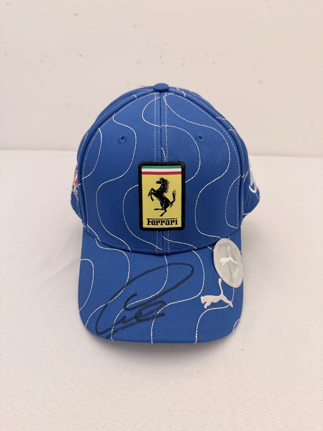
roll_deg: -1.2
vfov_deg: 71.6
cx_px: 162
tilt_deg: -31.1
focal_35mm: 24
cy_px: 216
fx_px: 299
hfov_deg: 56.8
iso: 320
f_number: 1.78
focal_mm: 6.76
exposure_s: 1/50
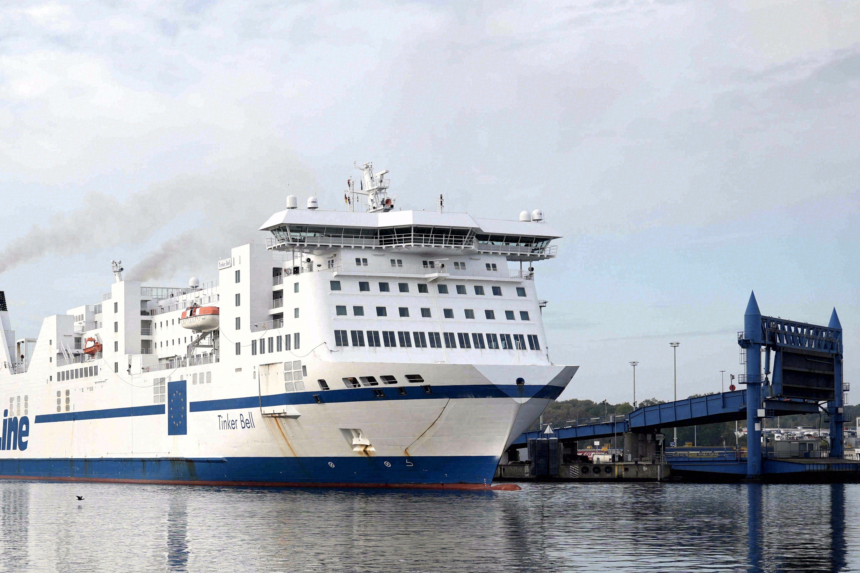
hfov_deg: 28.2
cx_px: 260
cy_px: 402
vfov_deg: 19.1
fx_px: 1696
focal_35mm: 71
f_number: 4
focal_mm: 40
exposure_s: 1/800
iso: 100
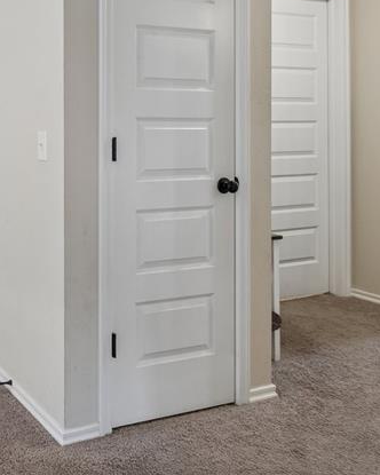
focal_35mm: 37
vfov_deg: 47.7
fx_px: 520
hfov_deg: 33.8
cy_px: 134
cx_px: -57
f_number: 8
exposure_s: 1/4
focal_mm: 16
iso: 200
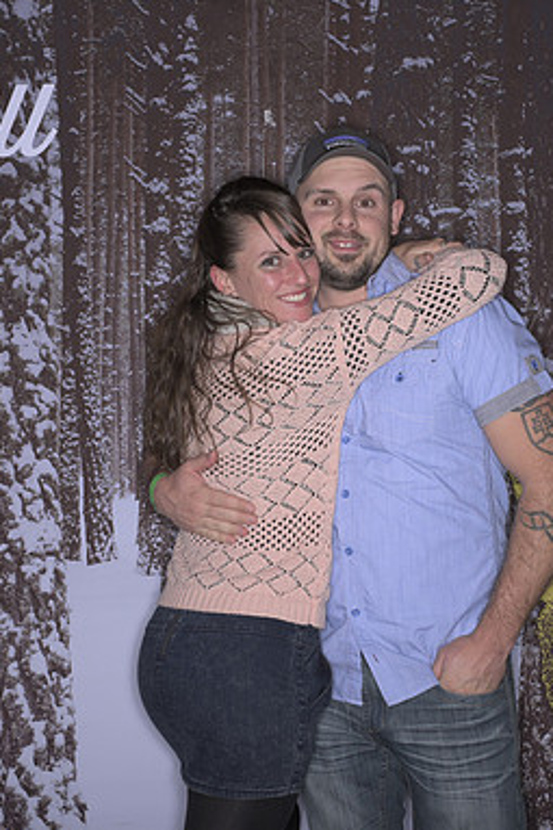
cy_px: 415
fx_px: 1222
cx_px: 265
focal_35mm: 53
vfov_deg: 37.5
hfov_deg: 25.5
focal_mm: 35
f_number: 11
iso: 64
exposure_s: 1/250
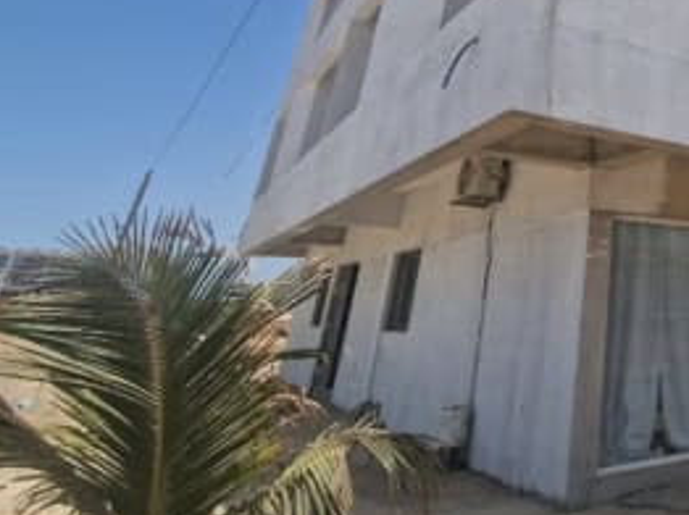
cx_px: 723
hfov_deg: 48.0
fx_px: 577
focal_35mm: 29
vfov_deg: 43.2
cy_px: 34
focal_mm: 2.2
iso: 50
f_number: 2.2
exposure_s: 1/3160
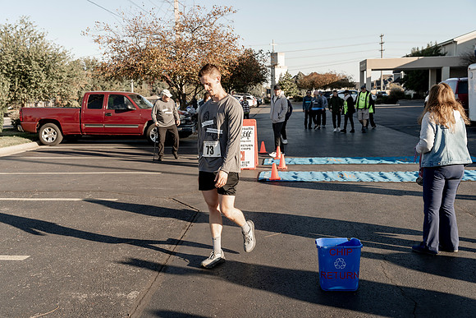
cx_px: 238
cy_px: 159
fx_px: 503
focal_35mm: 38
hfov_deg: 50.7
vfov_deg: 35.1
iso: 160
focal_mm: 38
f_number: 5
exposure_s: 1/500
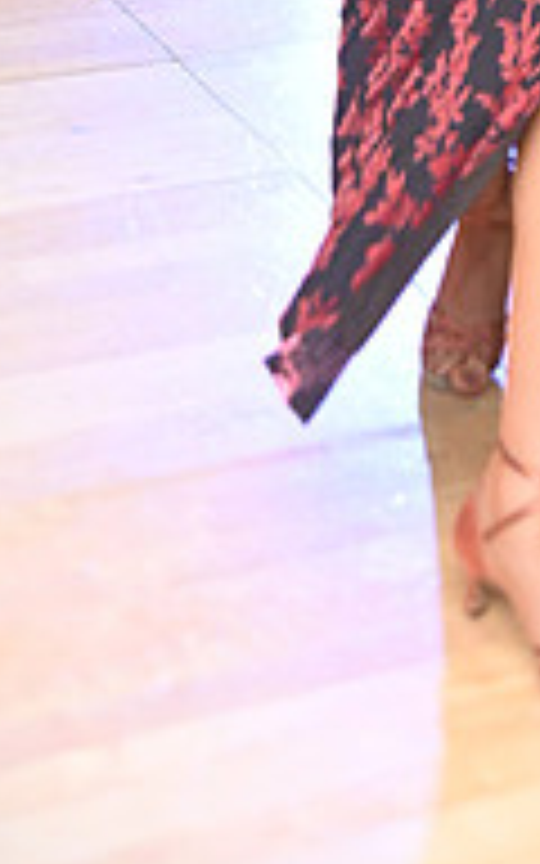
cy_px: -414
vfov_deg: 16.3
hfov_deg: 10.9
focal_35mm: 117
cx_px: 691
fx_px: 2755
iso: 5000
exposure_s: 1/200
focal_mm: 38
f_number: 5
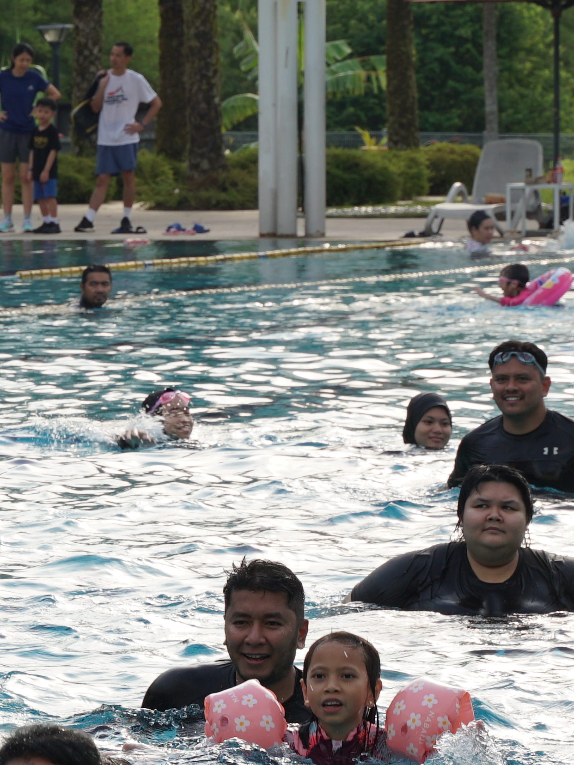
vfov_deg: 6.2
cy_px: 410
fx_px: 7047
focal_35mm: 319
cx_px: -224
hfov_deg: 4.6
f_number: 6.3
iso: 100
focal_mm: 61
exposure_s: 1/200
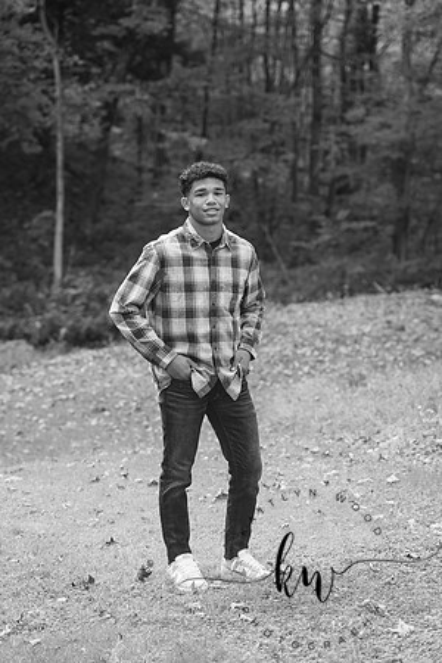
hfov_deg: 14.0
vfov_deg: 20.8
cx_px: 221
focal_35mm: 98
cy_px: 332
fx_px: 1805
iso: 500
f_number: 3.5
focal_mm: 98
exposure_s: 1/250
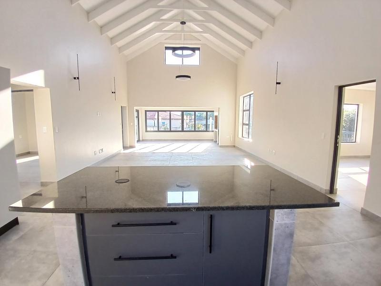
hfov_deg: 91.0
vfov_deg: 74.7
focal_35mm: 17
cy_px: 143
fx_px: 187
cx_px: 190
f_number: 2.2
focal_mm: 1.4
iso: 64
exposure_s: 1/50
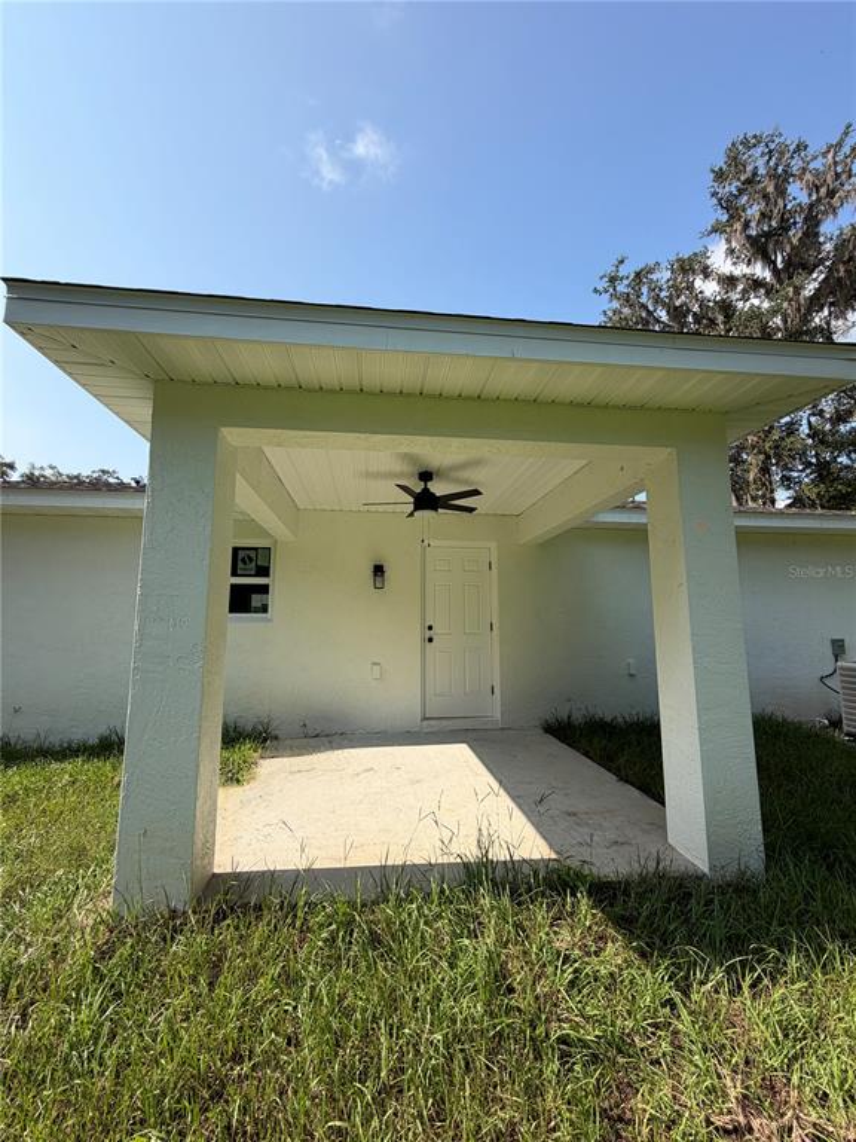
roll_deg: +0.2
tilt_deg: +8.3
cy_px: 571
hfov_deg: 85.7
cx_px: 428
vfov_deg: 102.1
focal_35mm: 14
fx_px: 462
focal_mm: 2.22
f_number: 2.2
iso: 25
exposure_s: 1/770
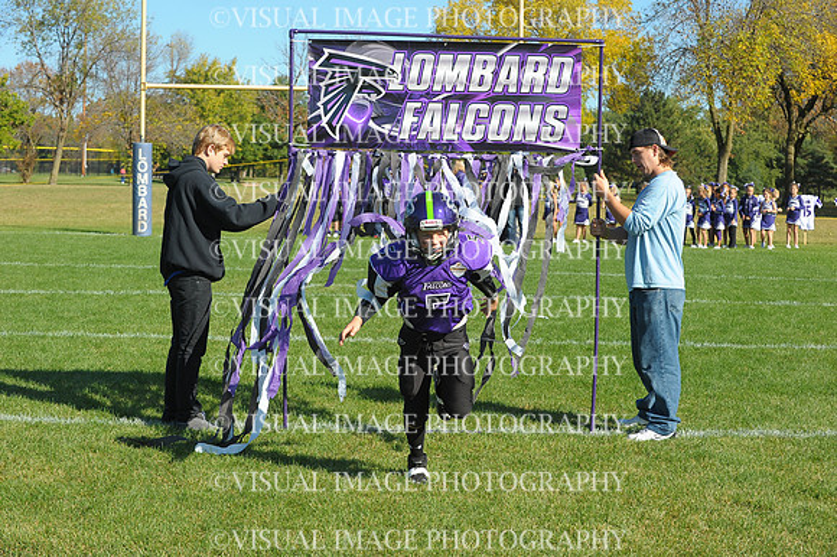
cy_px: 278
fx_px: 1627
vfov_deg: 19.4
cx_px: 418
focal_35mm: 70
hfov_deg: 28.9
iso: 400
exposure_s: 1/1000
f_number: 6.3
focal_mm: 70
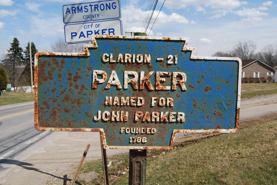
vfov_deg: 40.1
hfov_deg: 57.2
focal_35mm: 33
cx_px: 138
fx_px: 254
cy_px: 92
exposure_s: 1/250
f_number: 8
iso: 100
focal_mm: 22
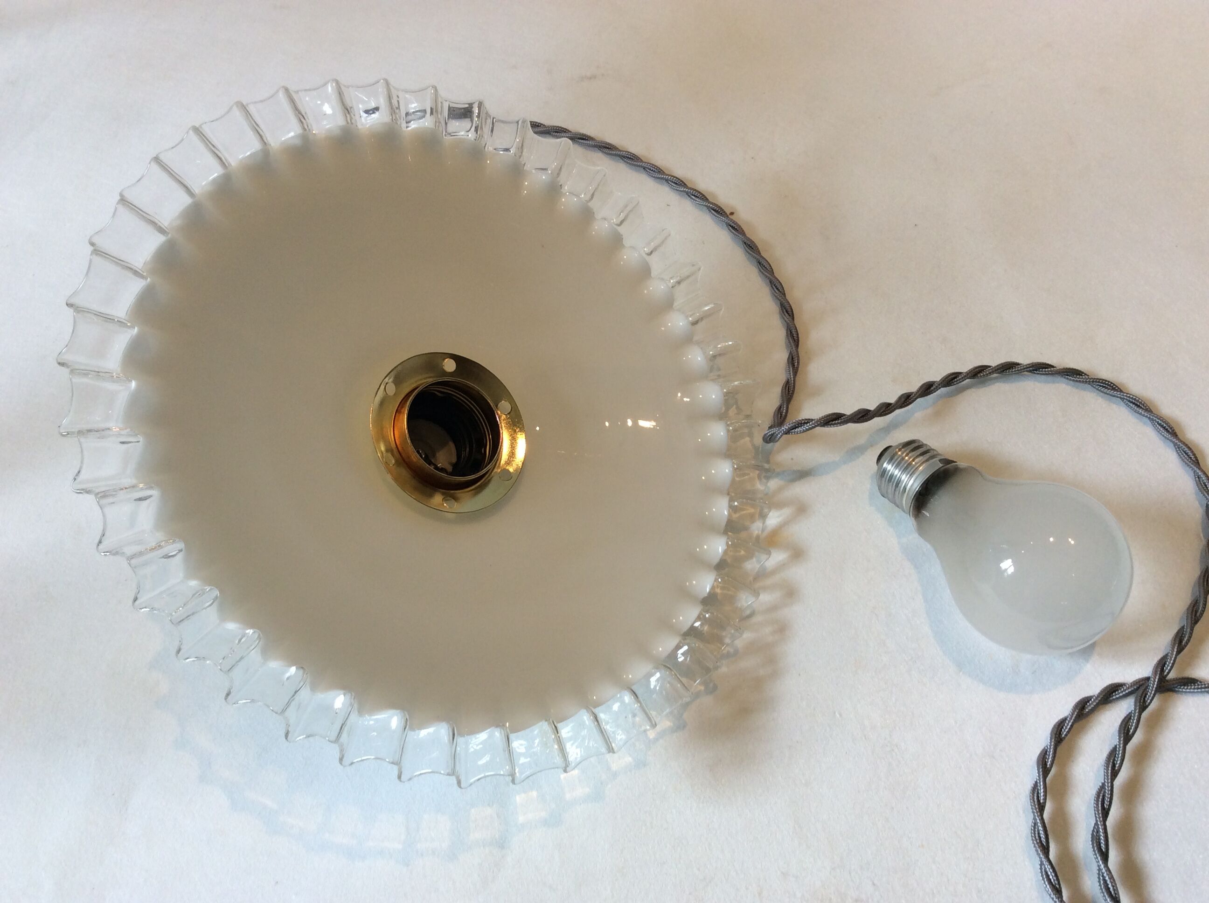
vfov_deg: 44.1
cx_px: 604
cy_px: 452
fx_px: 1116
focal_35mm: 32
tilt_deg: -59.3
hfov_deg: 56.9
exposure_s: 1/25
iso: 40
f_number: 2.4
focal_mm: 3.3
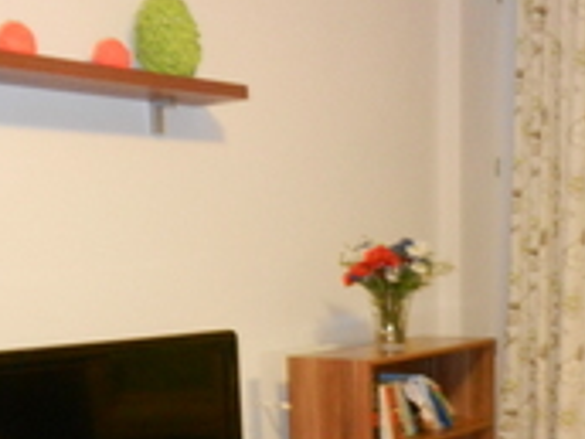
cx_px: 337
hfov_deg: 33.2
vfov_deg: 23.4
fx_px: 980
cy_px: 504
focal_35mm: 58
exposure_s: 1/10
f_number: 3.5
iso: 800
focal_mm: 4.5
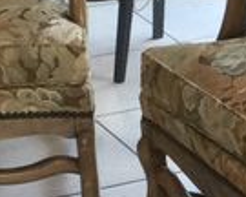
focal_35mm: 224
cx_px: 497
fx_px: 1631
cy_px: 197
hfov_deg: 8.2
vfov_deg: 6.9
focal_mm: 3.3
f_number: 2.4
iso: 25
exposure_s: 1/33
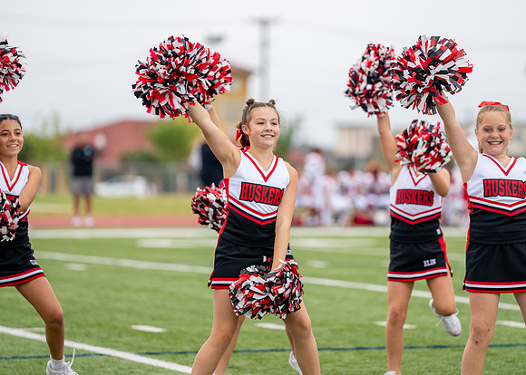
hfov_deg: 8.7
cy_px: 166
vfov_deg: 6.2
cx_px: 266
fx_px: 3461
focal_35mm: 232
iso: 320
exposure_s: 1/2000
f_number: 2.8
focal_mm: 194
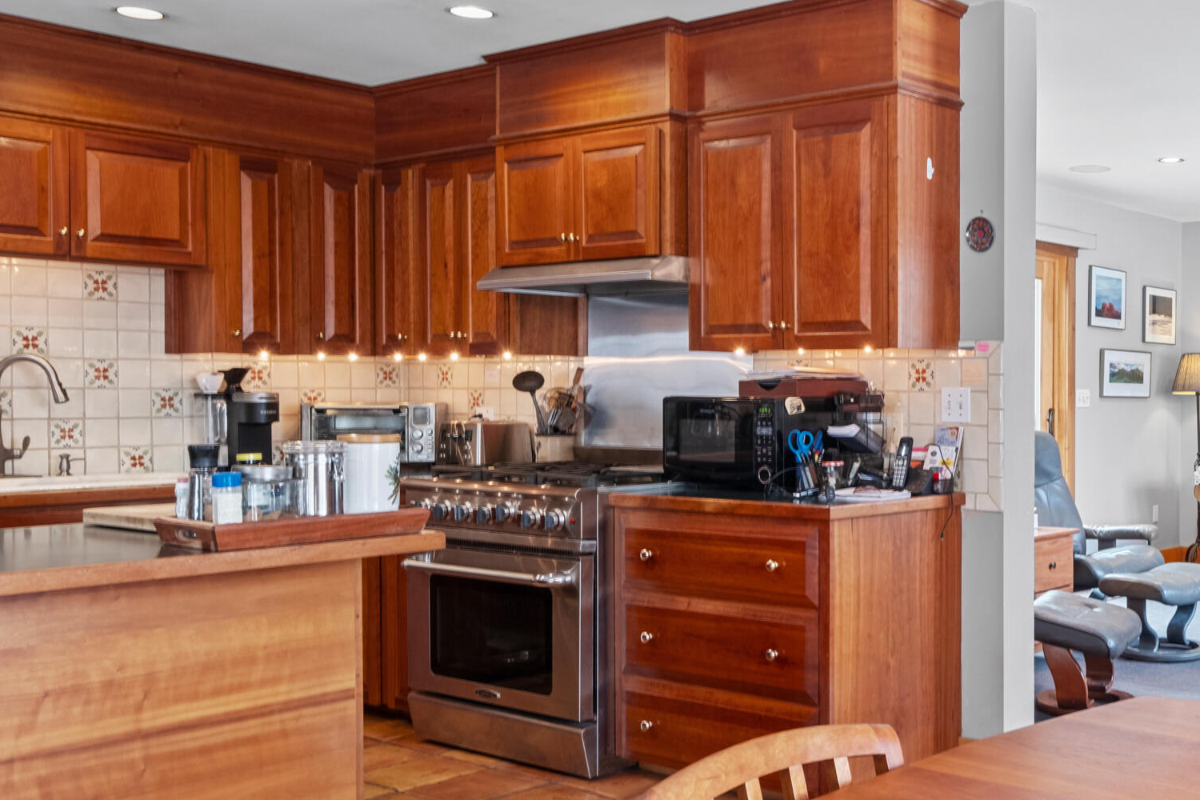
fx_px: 1267
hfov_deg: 46.2
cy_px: 468
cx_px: 1064
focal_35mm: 38
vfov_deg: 35.0
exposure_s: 1/1.25
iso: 500
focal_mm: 12.7
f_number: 8
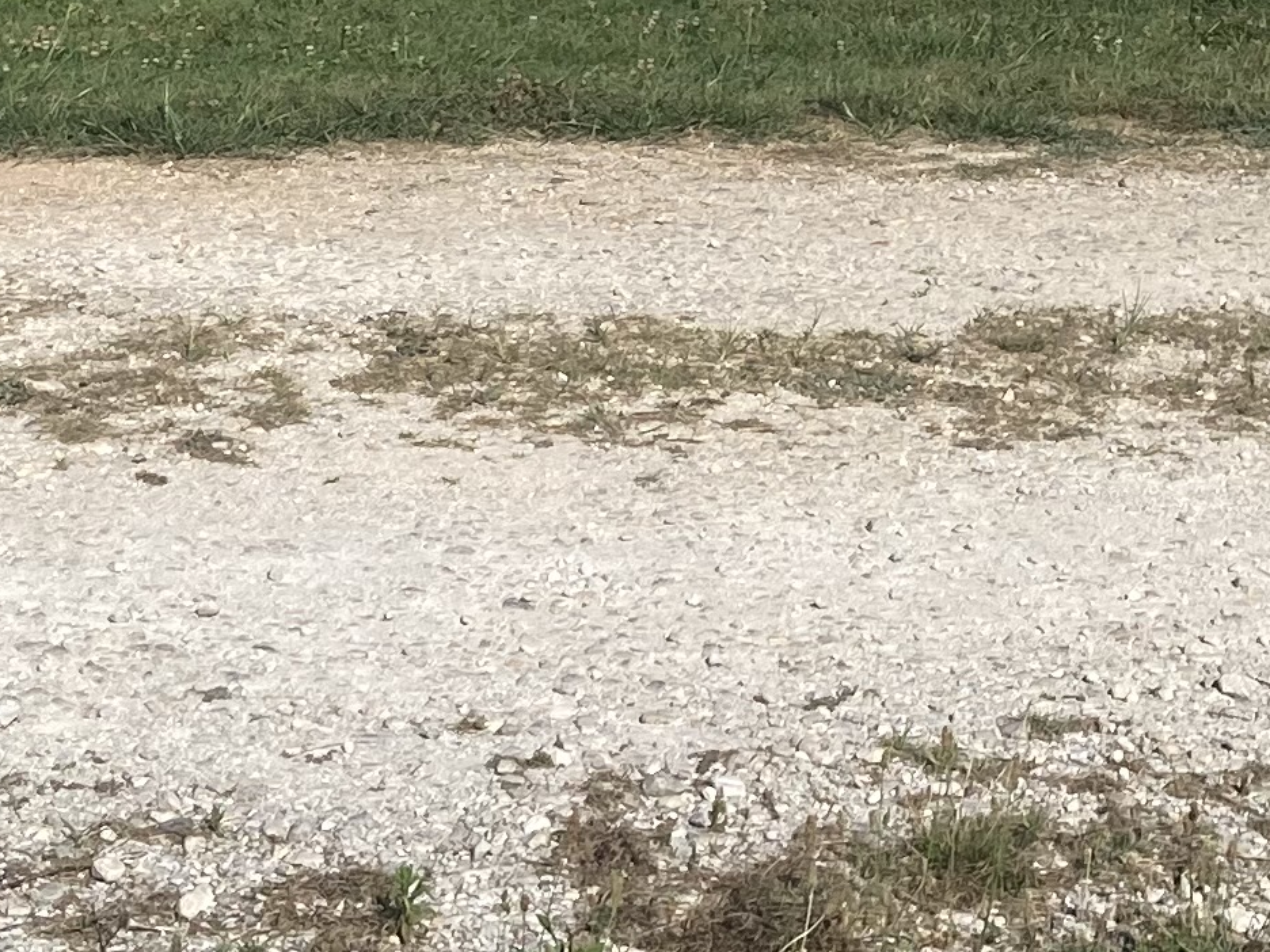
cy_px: -403
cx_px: 871
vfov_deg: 12.7
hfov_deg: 17.5
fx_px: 4109
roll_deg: -1.2
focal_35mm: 112
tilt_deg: -5.4
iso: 32
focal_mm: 4.25
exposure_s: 1/4274
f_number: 1.8
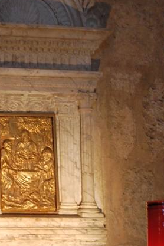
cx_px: 36
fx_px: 1341
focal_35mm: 196
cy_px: 153
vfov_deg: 10.5
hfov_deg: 7.0
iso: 800
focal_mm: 55
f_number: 6.3
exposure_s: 1/15
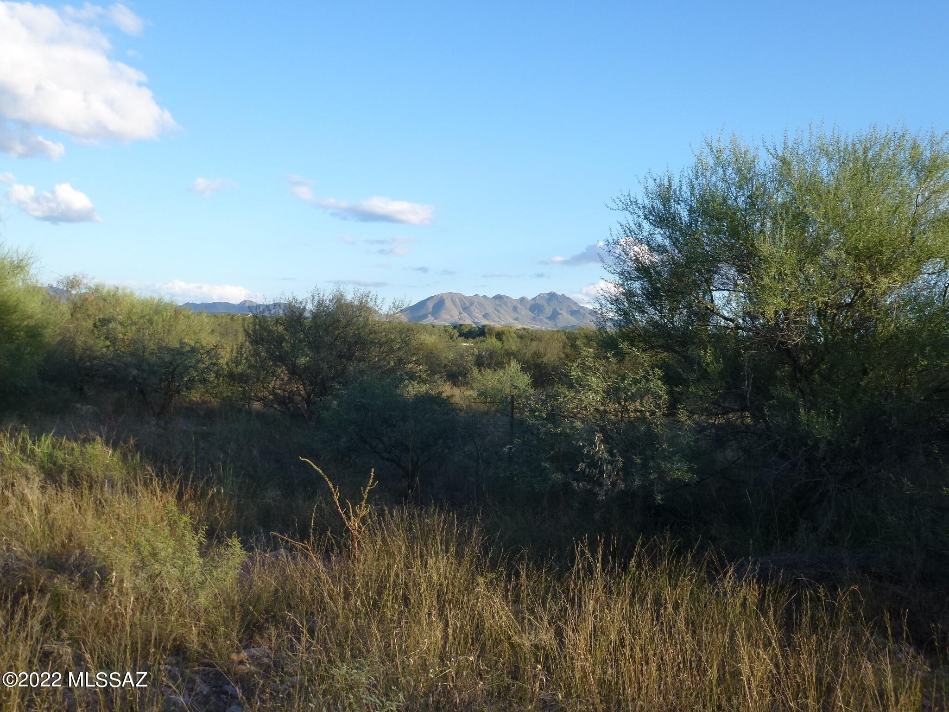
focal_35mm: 30
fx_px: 822
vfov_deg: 46.8
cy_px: 356
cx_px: 474
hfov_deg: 60.0
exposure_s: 1/320
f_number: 3.5
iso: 100
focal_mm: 5.4
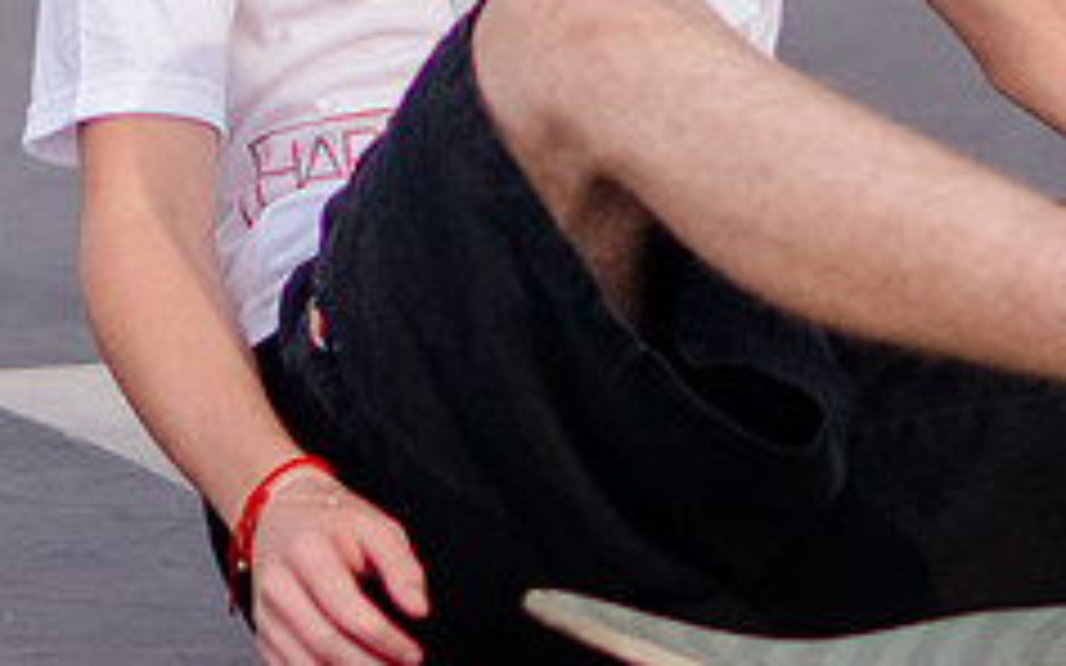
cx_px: -323
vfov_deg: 2.3
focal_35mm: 576
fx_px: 16730
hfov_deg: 3.6
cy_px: -582
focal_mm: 105
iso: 800
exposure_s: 1/4000
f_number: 2
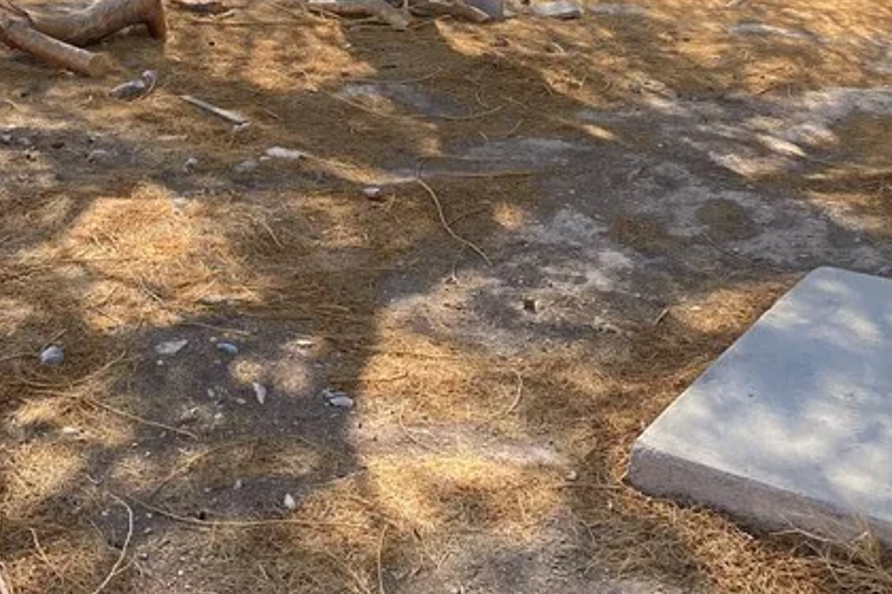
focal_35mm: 66
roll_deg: -2.2
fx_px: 1635
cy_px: -312
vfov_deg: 18.2
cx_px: 200
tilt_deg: +2.3
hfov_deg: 29.9
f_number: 1.8
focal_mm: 4.25
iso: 32
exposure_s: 1/742
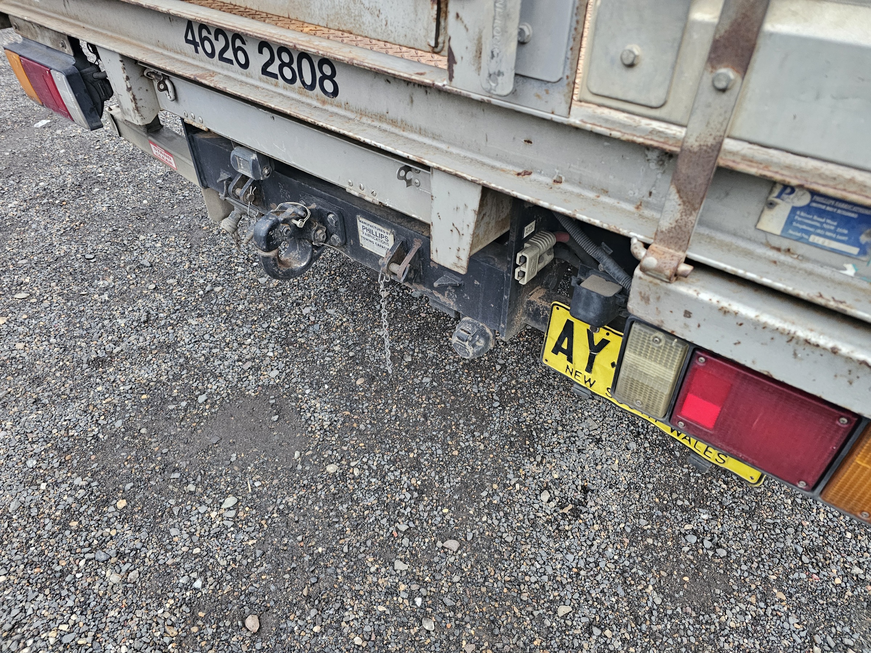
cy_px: 326
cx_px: 436
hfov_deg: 73.9
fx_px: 579
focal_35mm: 23
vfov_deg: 58.9
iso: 1000
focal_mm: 6.3
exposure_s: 1/100
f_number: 1.7
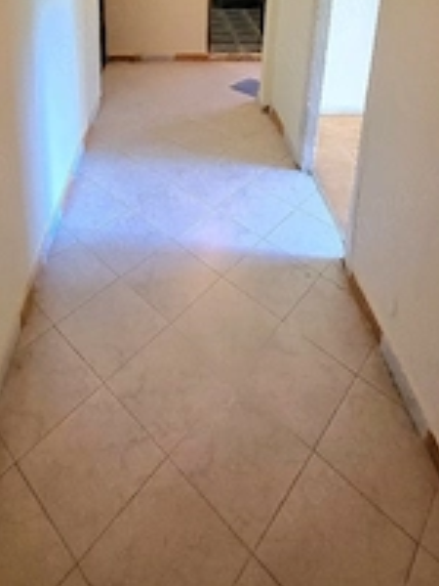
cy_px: 29
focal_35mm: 26
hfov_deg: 53.0
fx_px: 440
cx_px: 202
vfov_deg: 55.5
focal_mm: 1.74
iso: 640
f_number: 2.2
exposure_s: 1/33.4
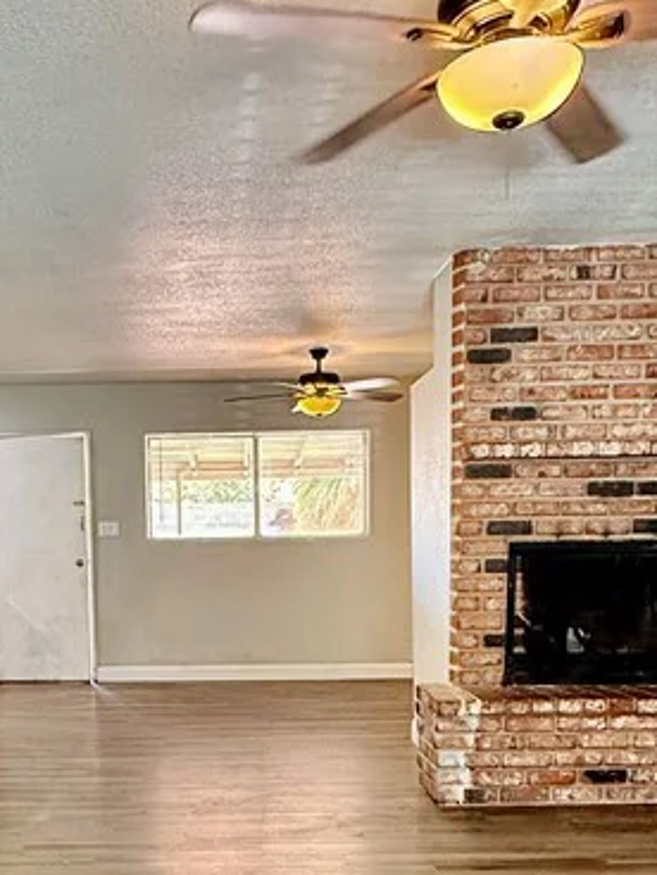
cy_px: 680
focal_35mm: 39
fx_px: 987
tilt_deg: -7.0
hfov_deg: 36.3
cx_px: 205
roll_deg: +0.5
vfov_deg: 45.8
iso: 500
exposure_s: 1/60
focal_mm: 2.22
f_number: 2.2
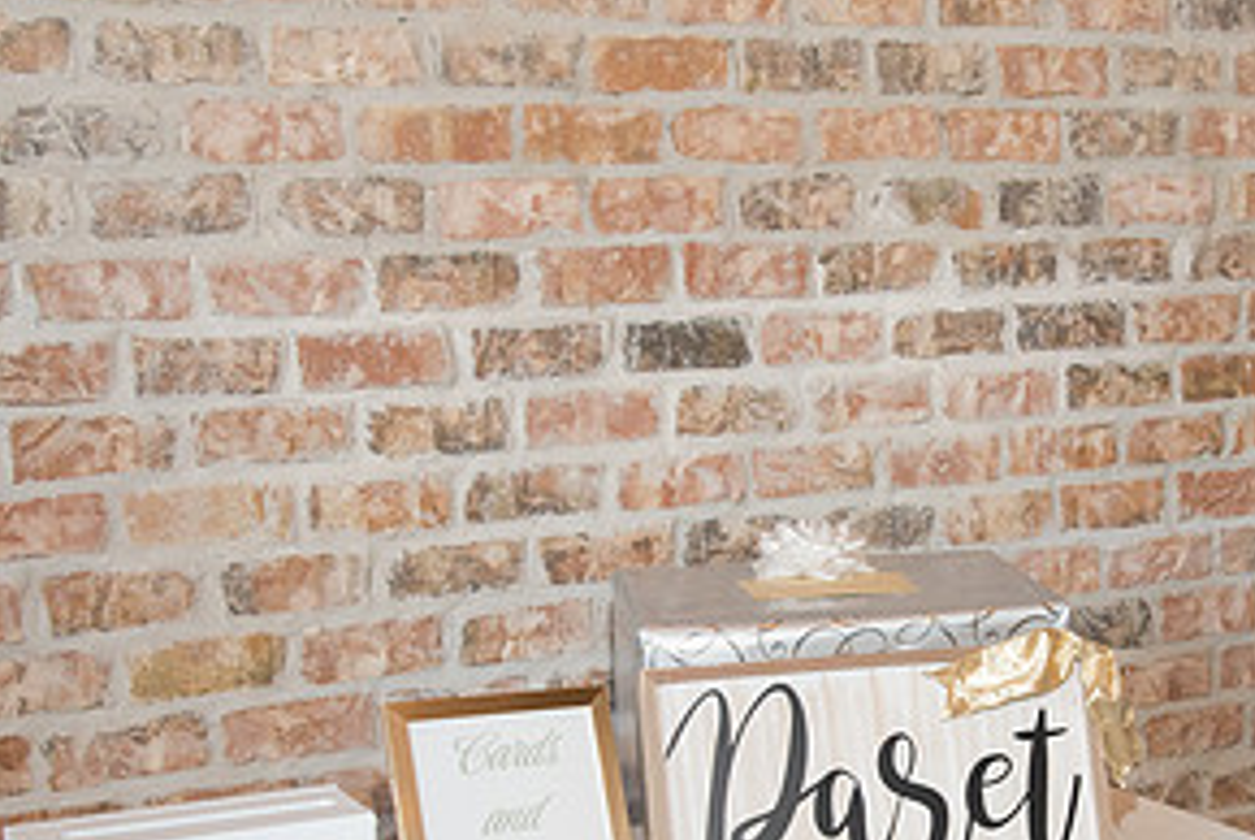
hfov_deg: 27.7
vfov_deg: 18.8
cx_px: 939
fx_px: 2512
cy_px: 645
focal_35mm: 72
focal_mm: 35
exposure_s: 1/60
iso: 1250
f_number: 6.3
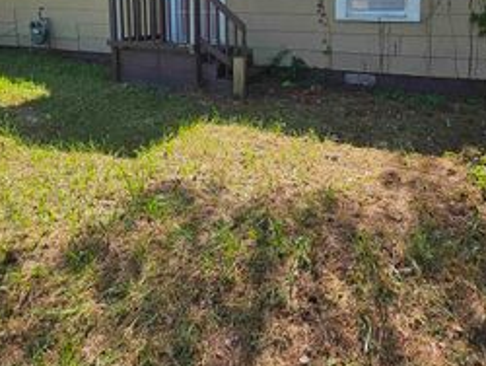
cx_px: 237
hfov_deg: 67.2
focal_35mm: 26
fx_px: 365
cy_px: 55
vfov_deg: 48.9
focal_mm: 2.2
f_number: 2.2
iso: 50
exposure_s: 1/960
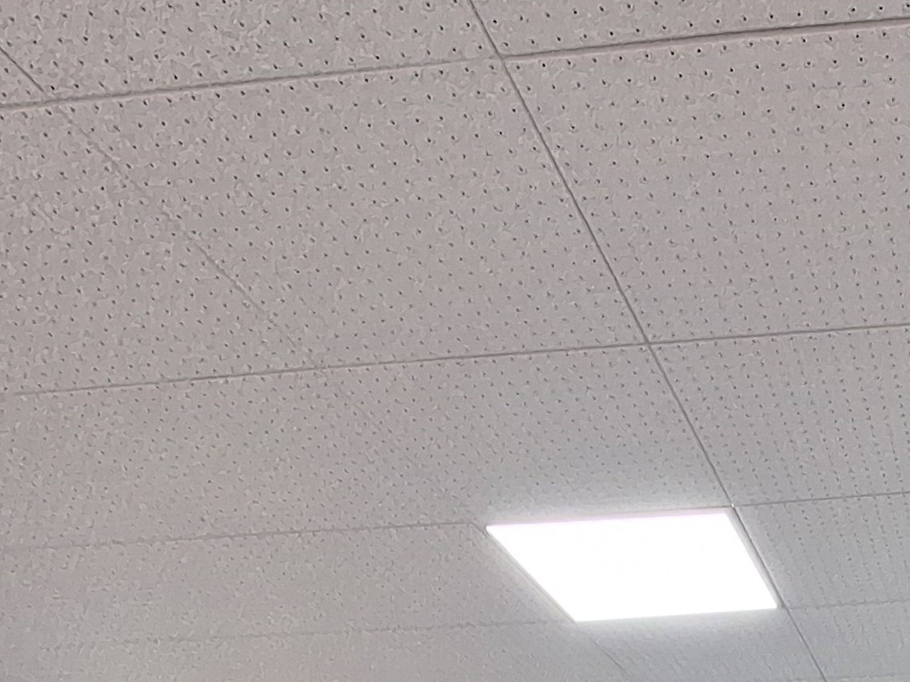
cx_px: 923
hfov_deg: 37.3
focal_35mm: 45
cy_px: 1126
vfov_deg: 23.0
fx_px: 1183
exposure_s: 1/40
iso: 100
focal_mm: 1.74
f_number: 2.2
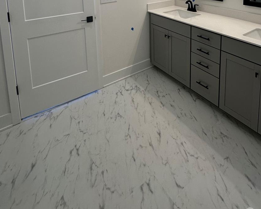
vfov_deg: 45.6
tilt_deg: -6.9
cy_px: -10
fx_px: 193
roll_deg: -0.3
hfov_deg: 67.7
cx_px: 152
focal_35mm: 25
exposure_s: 1/120
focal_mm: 2.22
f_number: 2.2
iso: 64
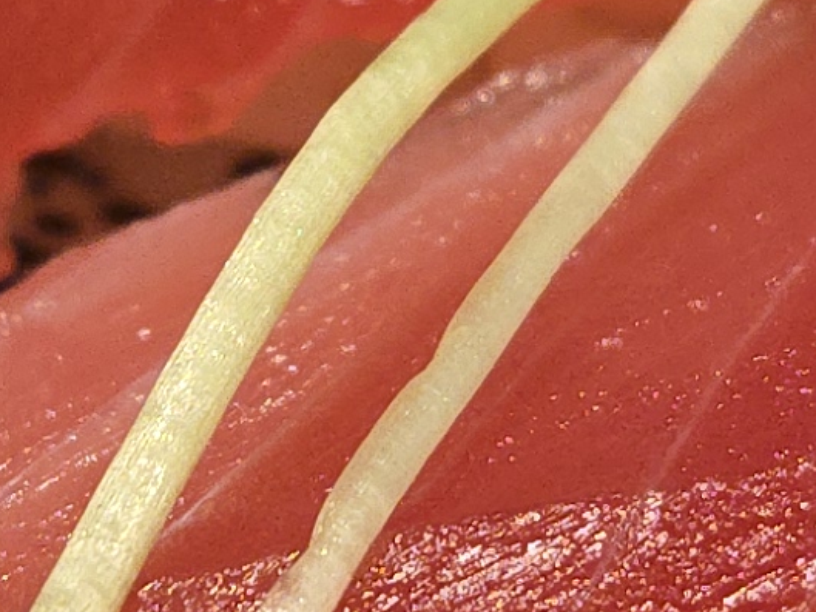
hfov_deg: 11.3
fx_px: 4103
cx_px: 233
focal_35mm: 174
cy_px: 187
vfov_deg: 8.5
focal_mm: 5.4
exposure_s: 1/60
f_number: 1.8
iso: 80
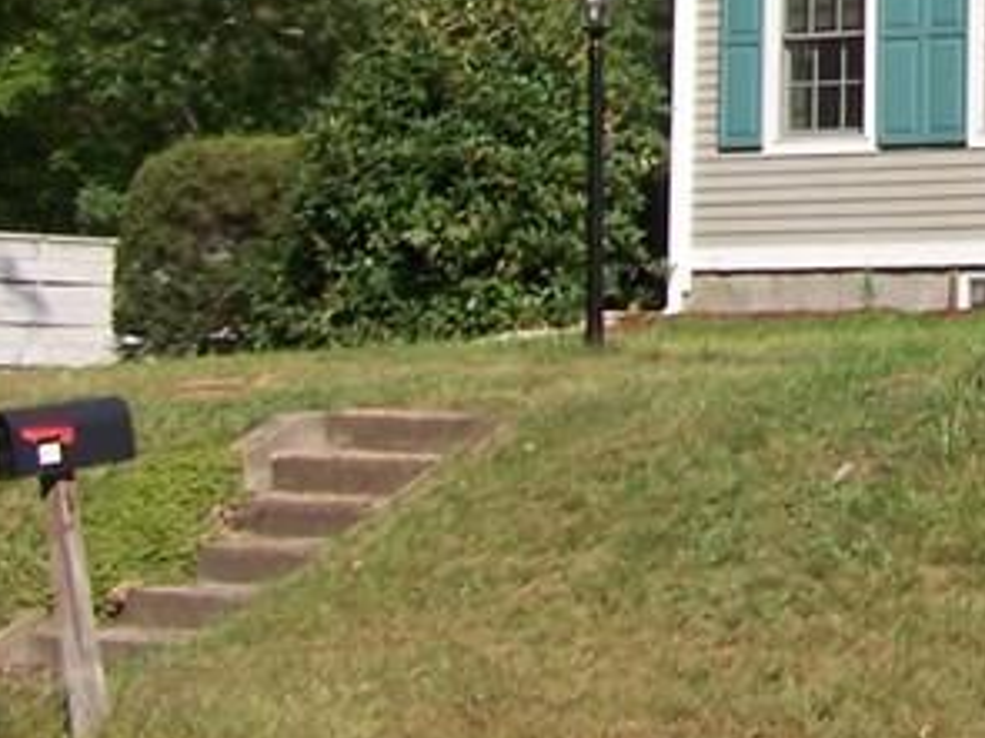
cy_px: -427
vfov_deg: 10.7
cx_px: 1533
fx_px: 3755
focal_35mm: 132
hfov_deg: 13.9
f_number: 4
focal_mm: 6.3
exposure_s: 1/750
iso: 80
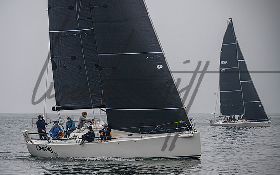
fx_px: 1930
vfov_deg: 5.2
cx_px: 110
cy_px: 93
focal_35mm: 253
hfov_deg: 8.3
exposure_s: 1/4000
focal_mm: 200
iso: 400
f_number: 5.6
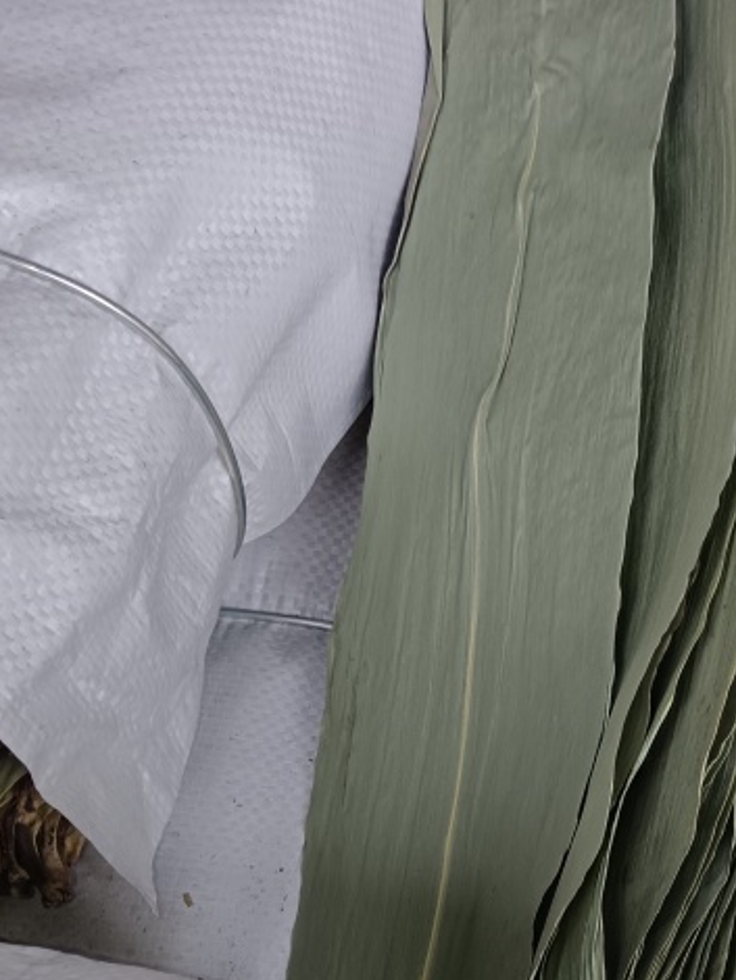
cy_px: 964
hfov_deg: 24.1
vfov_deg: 30.5
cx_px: 680
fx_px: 1671
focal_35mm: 59
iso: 291
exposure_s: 1/100
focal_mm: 4.05
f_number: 1.8
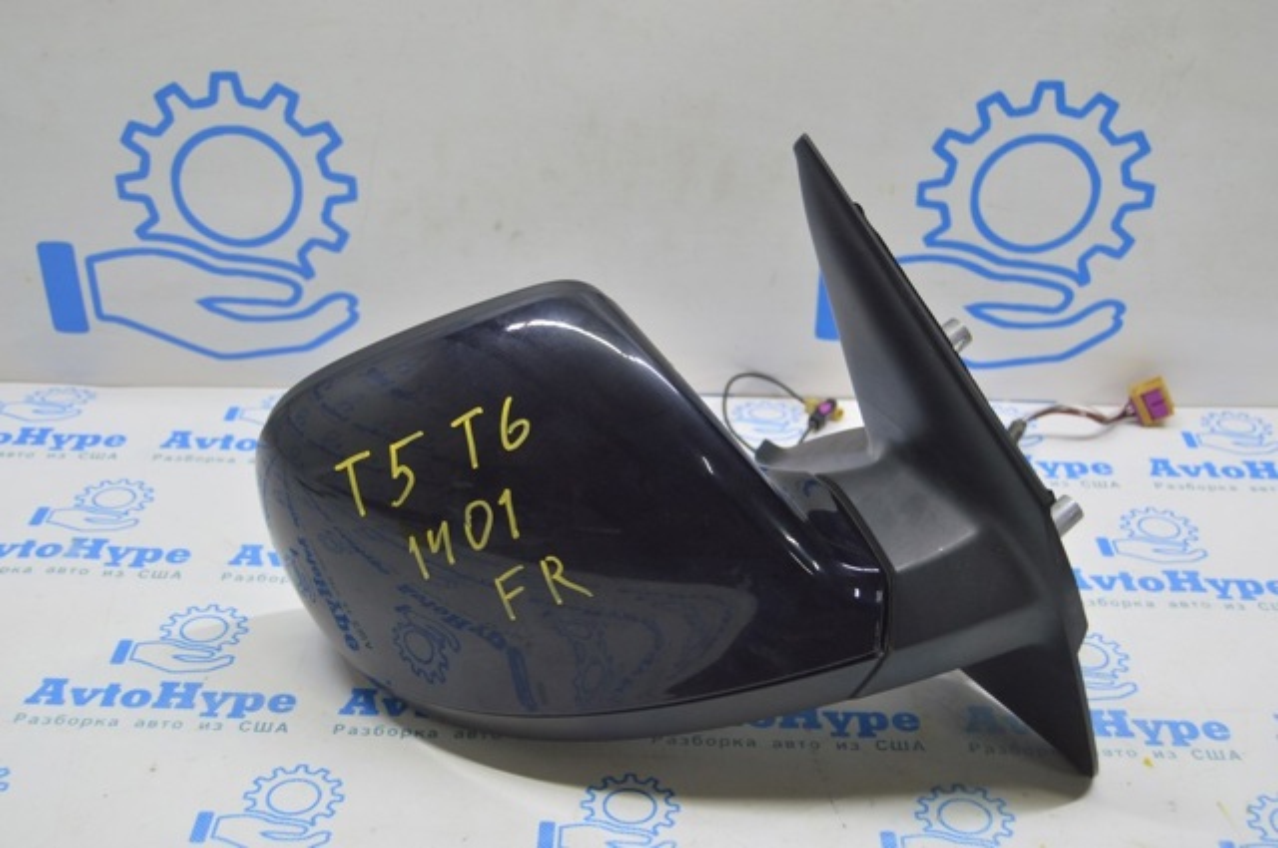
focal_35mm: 48
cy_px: 424
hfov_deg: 41.2
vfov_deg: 28.0
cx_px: 639
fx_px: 1702
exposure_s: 1/20
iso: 400
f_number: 5.6
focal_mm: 32
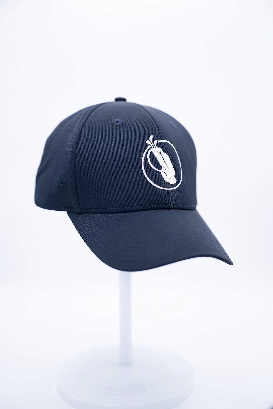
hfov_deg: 28.1
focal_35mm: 48
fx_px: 546
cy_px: 204
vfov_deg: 41.1
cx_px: 136
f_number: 2.8
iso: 200
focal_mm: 48
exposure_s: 1/500
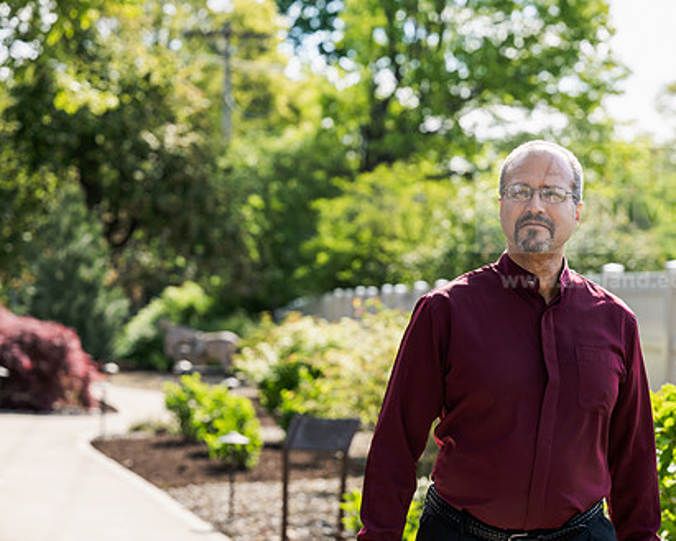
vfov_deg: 15.7
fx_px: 1961
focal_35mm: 98
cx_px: 426
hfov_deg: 19.5
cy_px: 315
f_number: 3.5
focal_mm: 74
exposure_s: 1/400
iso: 125
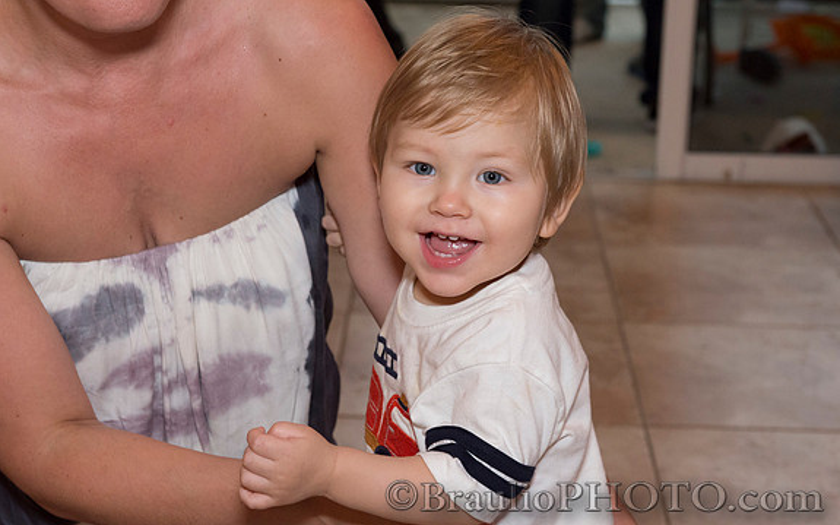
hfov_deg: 24.9
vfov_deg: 15.7
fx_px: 1900
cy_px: 257
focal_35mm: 83
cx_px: 439
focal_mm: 70
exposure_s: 1/160
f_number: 7.1
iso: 4000
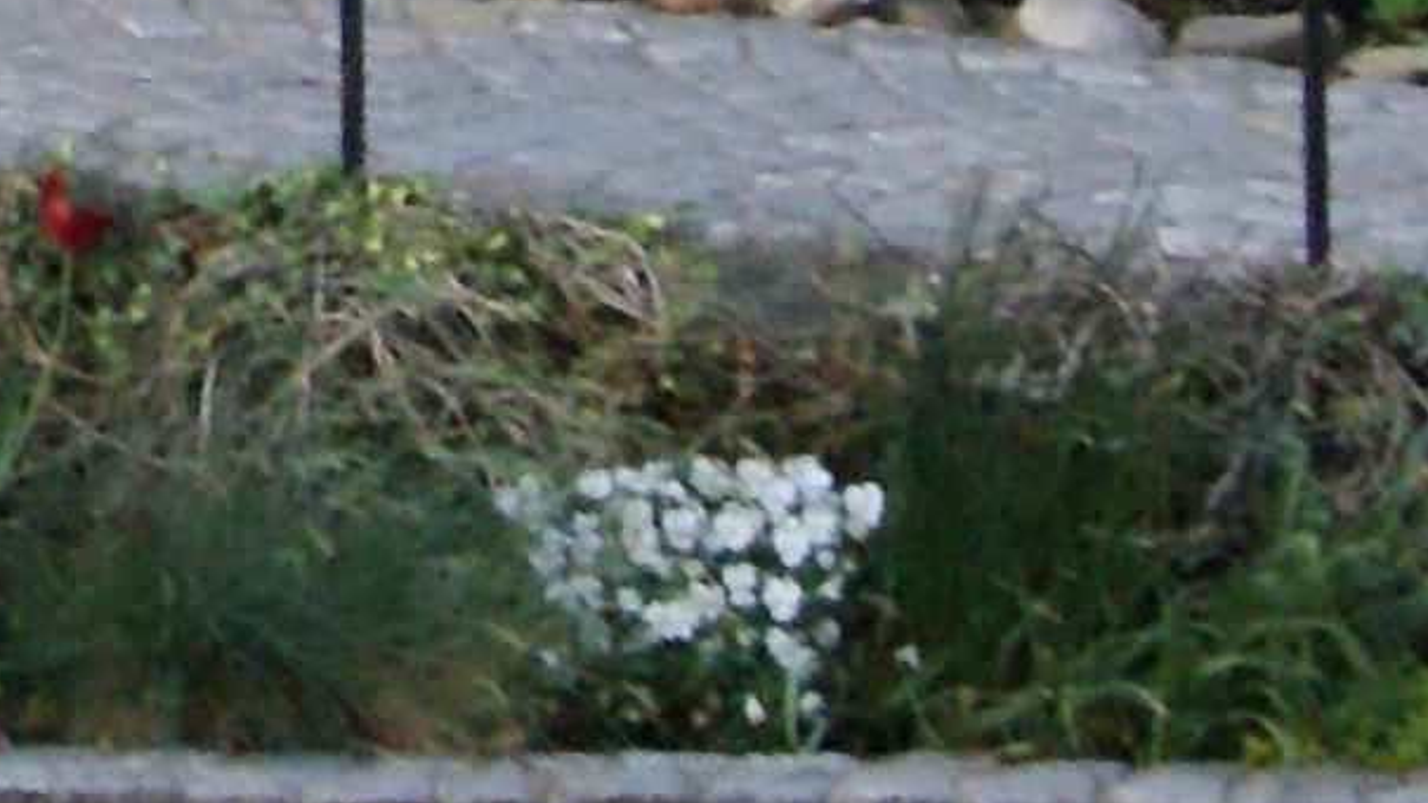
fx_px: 11433
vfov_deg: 3.9
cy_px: -1512
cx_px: -1397
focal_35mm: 302
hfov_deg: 6.9
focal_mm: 30
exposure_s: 1/250
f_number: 7.1
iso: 1600
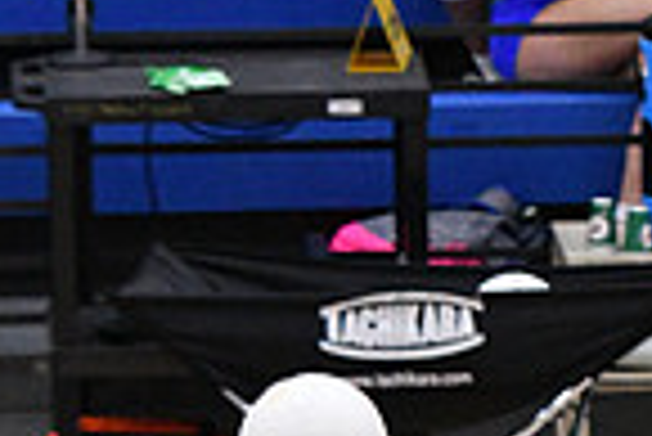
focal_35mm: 732
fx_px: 13270
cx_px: 322
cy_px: 984
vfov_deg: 1.9
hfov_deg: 2.8
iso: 6400
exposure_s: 1/1250
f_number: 3.2
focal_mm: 122
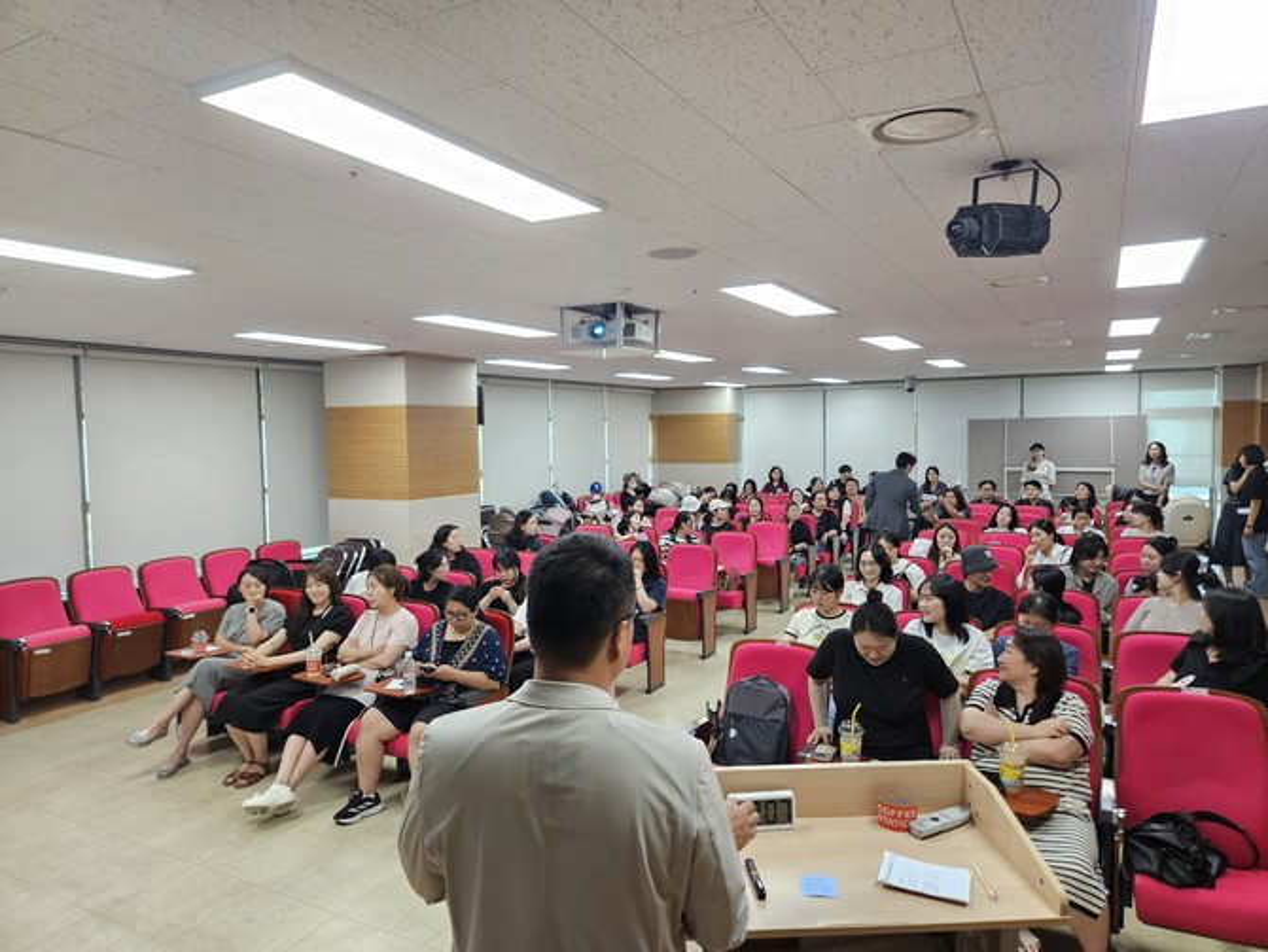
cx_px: 634
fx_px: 843
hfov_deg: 73.9
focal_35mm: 23
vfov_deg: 58.9
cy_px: 476
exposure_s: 1/120
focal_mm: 5.4
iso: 200
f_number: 1.8
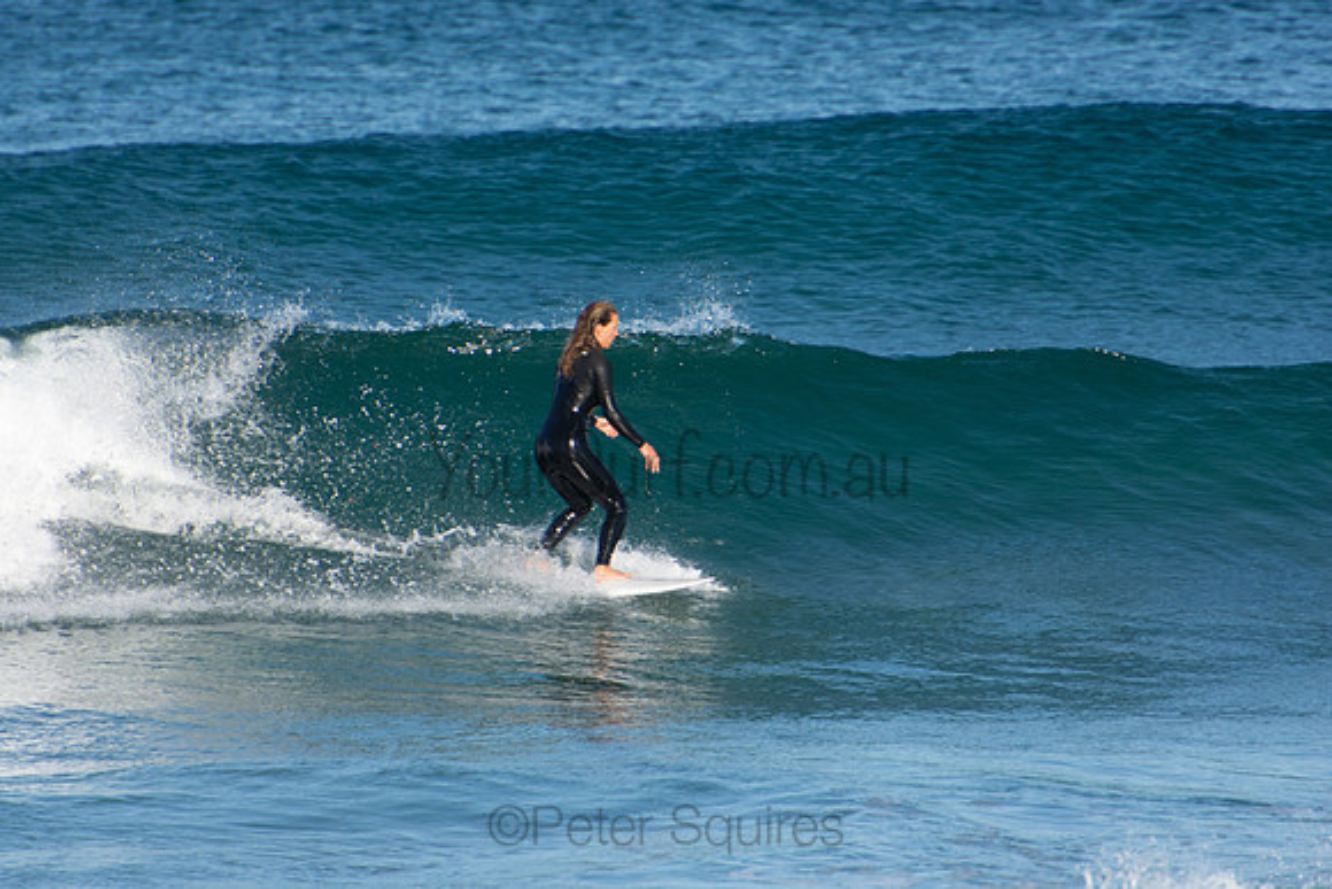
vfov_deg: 2.3
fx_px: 22204
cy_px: 444
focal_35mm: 600
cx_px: 666
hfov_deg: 3.4
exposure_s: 1/1250
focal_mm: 400
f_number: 5.6
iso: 280
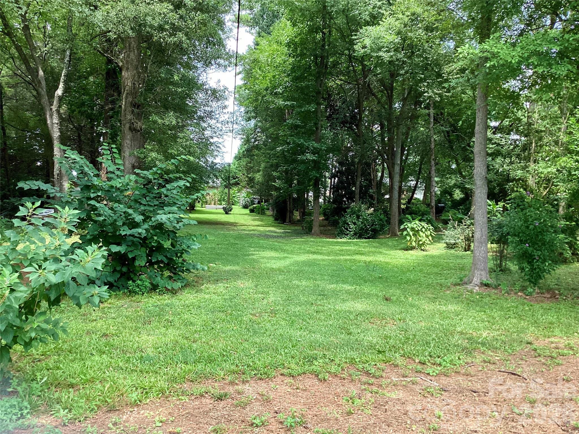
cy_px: 217
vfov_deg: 45.4
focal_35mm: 31
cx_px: 290
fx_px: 519
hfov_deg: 58.4
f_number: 2.4
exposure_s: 1/319
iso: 25
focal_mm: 3.3
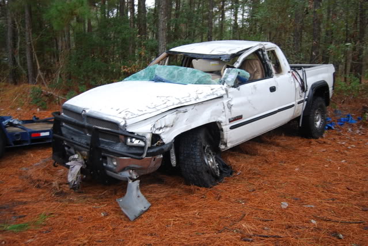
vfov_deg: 40.1
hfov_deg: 57.2
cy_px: 123
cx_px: 184
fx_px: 338
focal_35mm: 33
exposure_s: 1/60
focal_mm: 22
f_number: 4
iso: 200
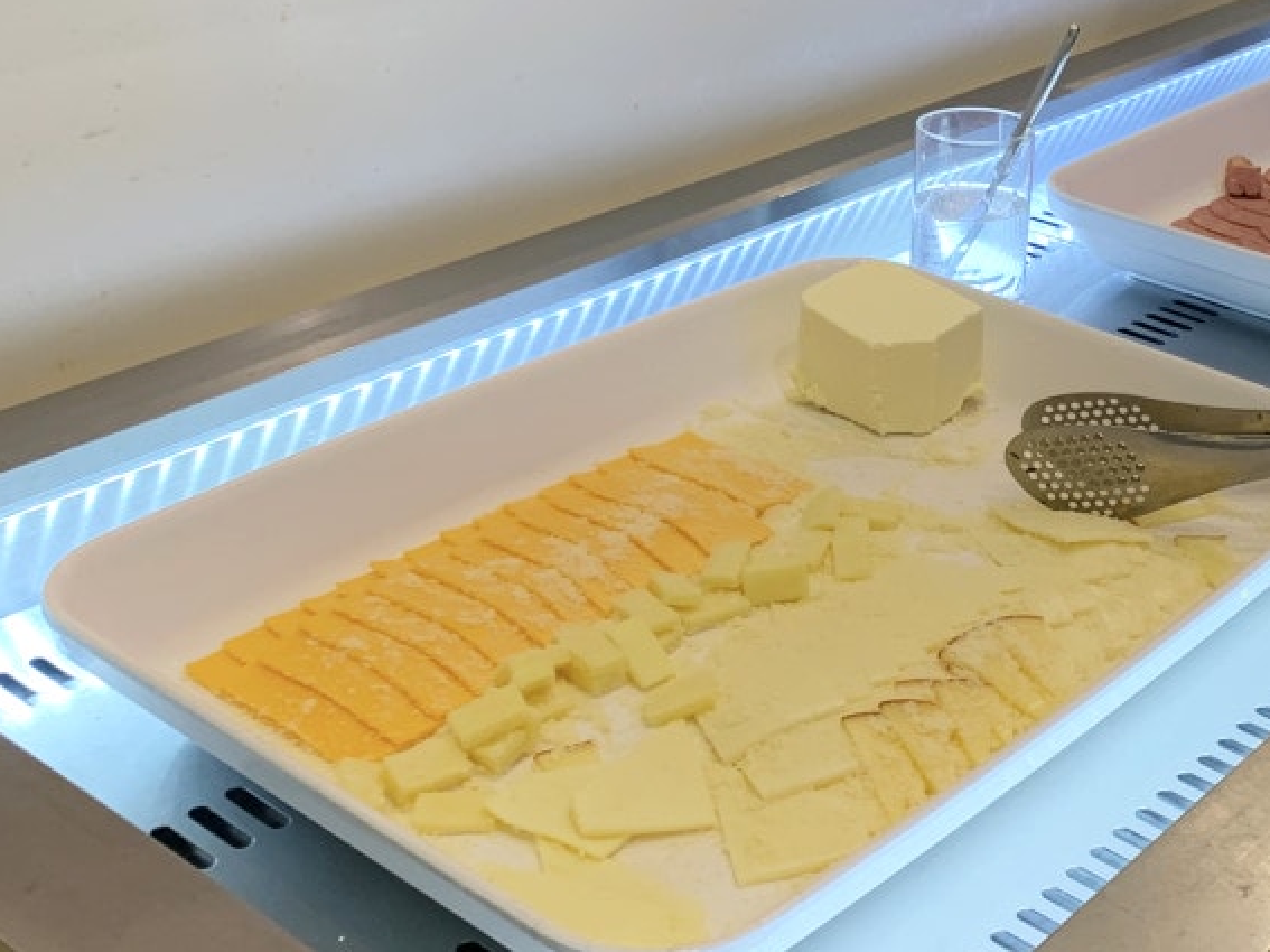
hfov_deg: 34.1
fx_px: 2017
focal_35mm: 55
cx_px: 981
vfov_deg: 26.4
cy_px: 314
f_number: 1.8
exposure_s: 1/60
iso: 64
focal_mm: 4.25
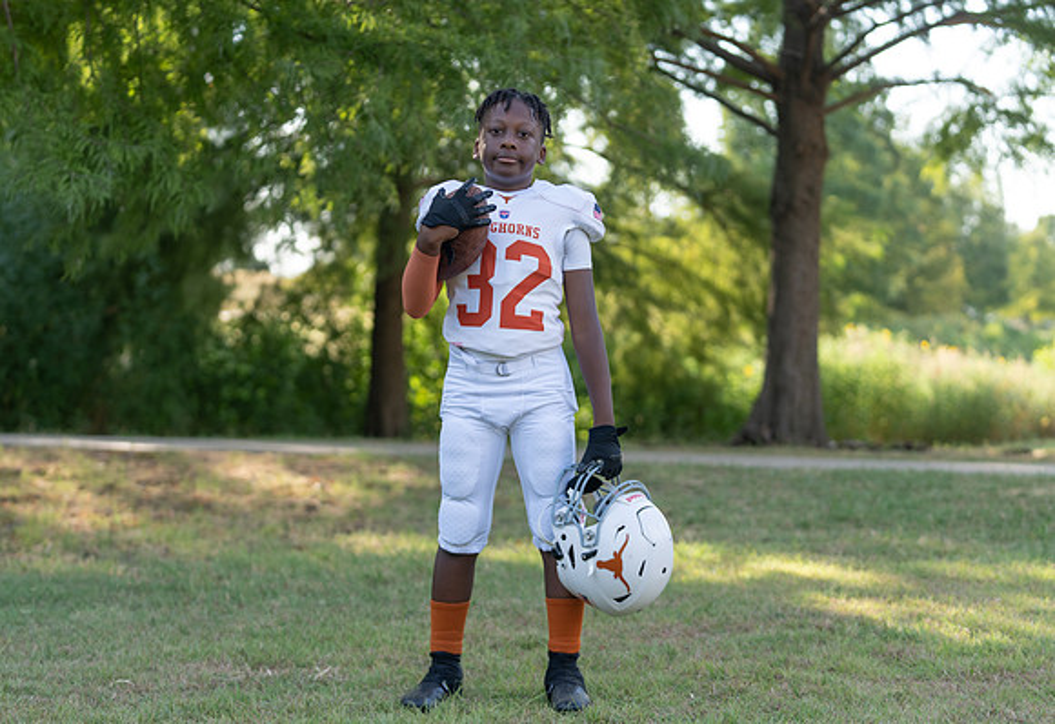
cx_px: 535
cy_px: 331
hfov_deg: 23.9
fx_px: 2497
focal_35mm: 84
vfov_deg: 16.5
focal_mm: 74
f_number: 2.8
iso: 125
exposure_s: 1/400
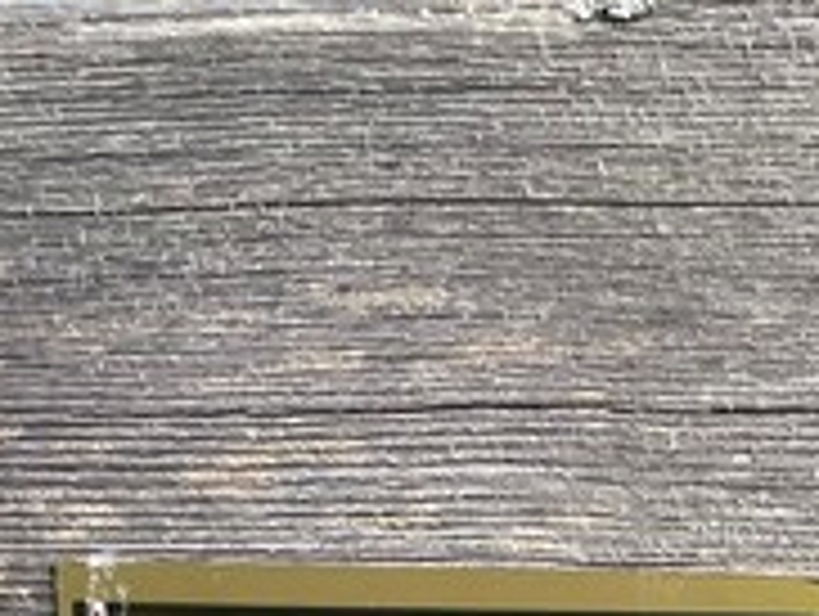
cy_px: 1290
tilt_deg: -16.2
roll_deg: +0.8
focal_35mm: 114
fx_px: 2701
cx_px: 909
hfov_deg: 16.7
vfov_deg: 11.5
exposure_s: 1/1595
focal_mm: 4.2
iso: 32
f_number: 1.6
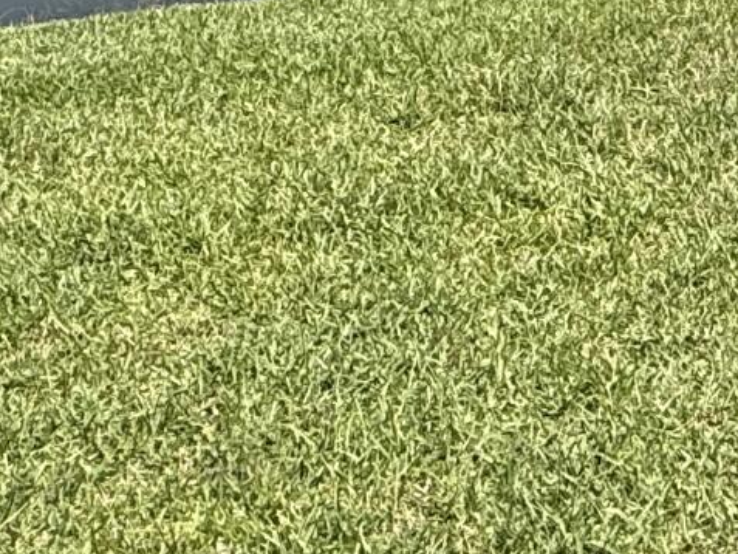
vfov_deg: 13.7
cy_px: -622
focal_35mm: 88
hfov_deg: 21.6
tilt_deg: +0.2
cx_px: 699
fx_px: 1877
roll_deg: -0.4
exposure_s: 1/1613
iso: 50
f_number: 2.2
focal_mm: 2.22
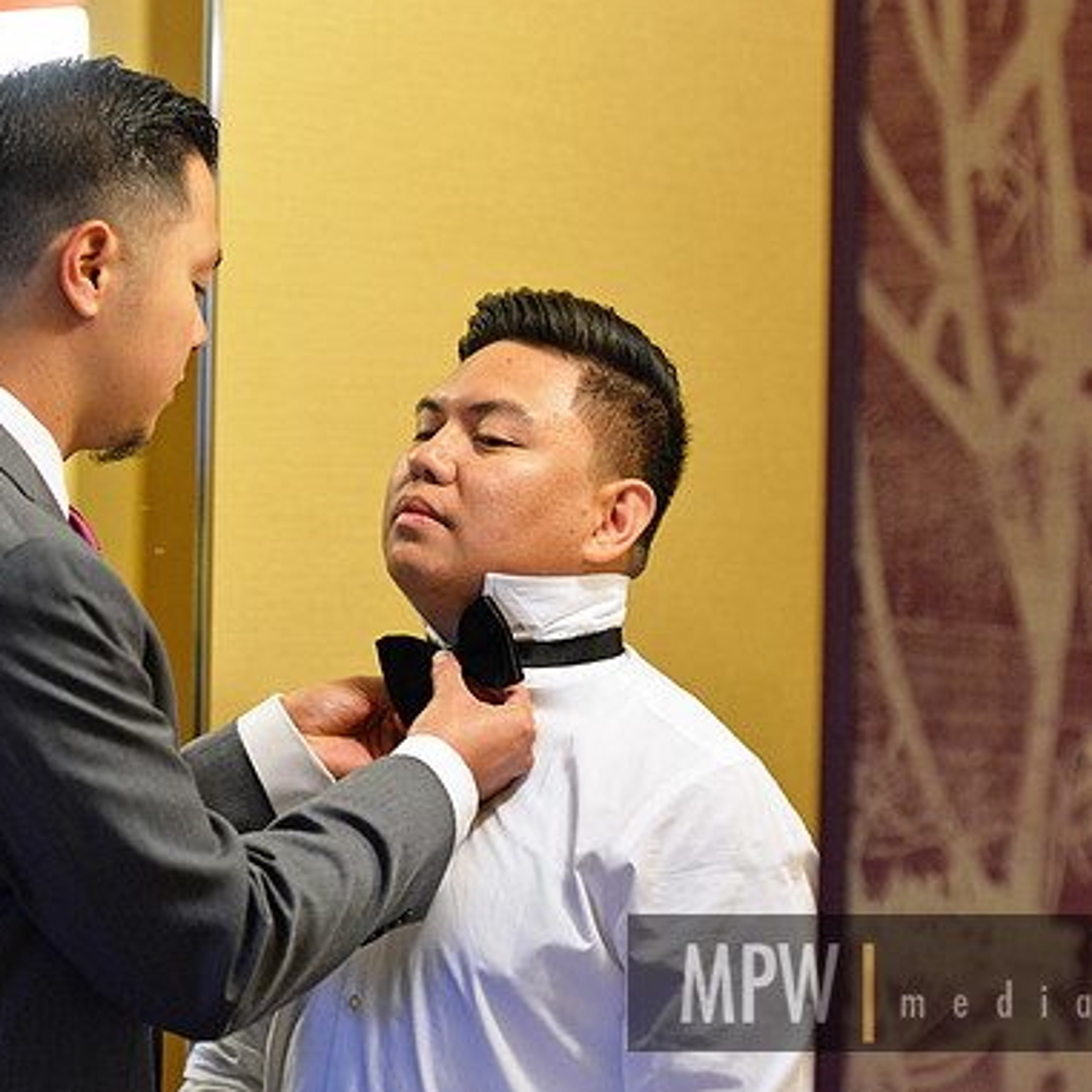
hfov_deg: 15.8
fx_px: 3926
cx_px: 310
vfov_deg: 15.8
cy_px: 542
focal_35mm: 110
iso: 3200
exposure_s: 1/250
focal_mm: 85
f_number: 2.8
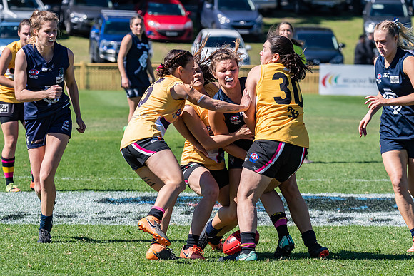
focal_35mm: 375
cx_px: 207
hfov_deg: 5.5
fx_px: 4313
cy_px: 138
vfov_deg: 3.7
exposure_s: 1/2000
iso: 800
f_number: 10
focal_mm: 250
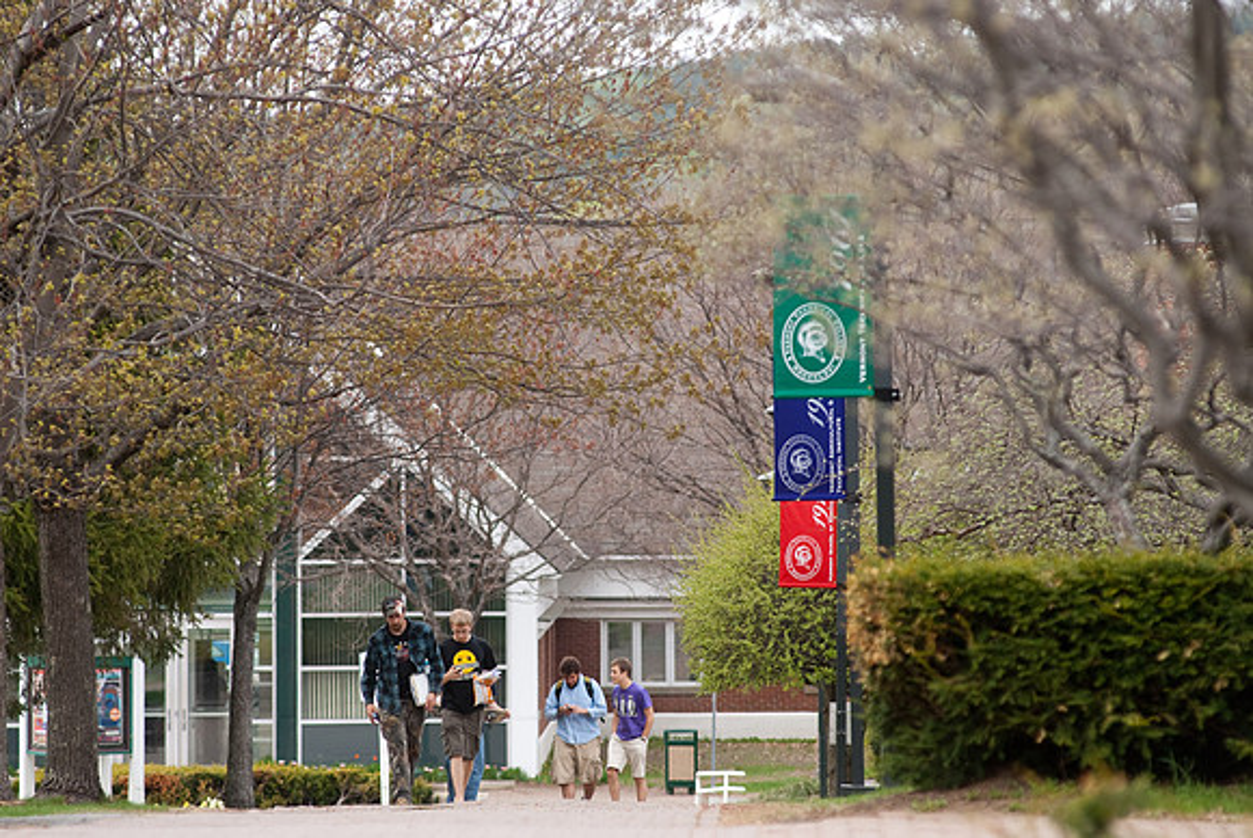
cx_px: 626
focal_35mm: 300
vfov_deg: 4.6
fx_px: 10452
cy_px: 419
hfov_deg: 6.9
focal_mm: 200
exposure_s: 1/320
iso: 200
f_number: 4.5
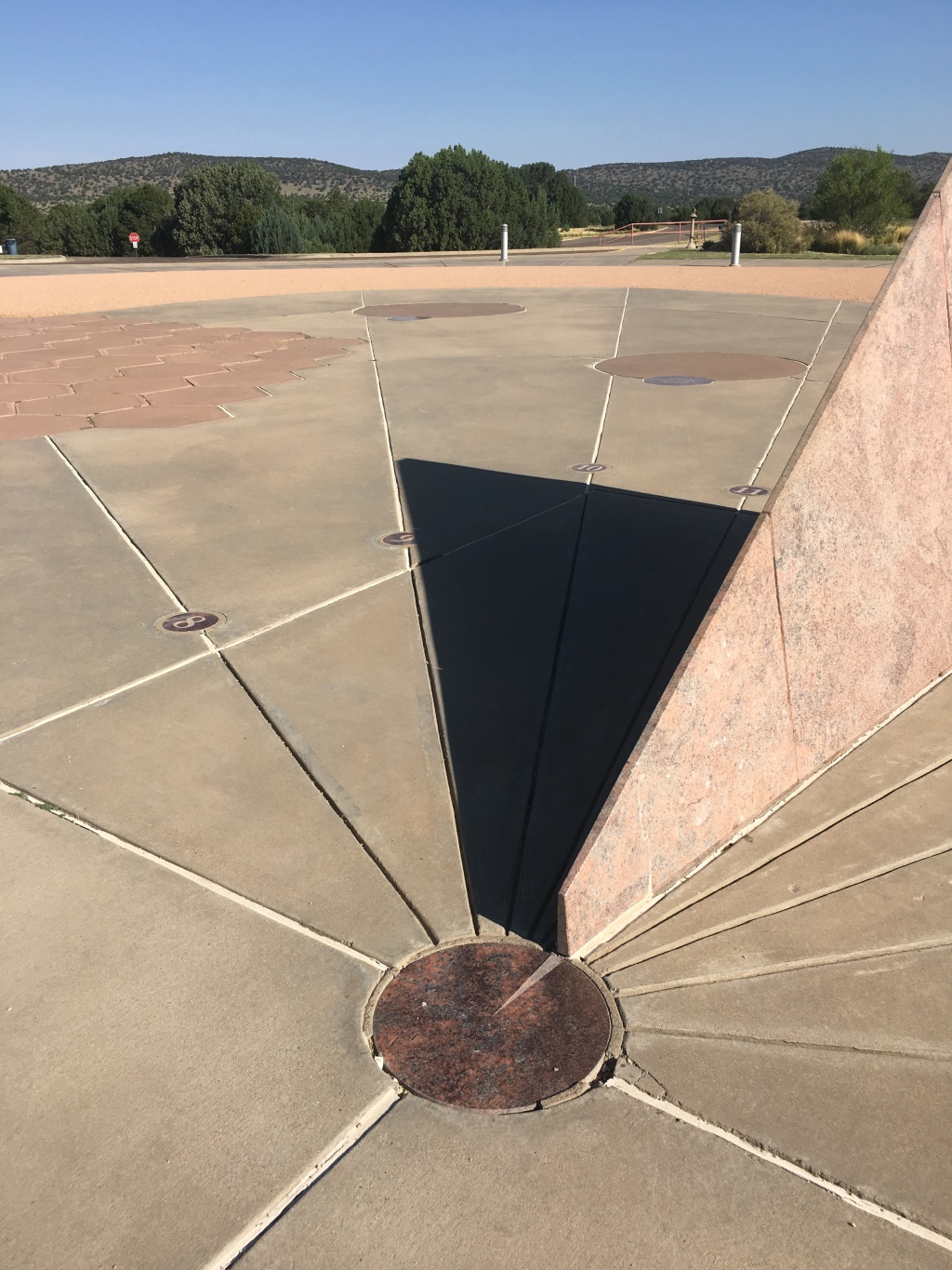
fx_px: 1063
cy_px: 635
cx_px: 476
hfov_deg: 48.2
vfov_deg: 61.7
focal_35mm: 29
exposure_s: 1/1876
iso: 25
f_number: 2.2
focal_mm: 4.15
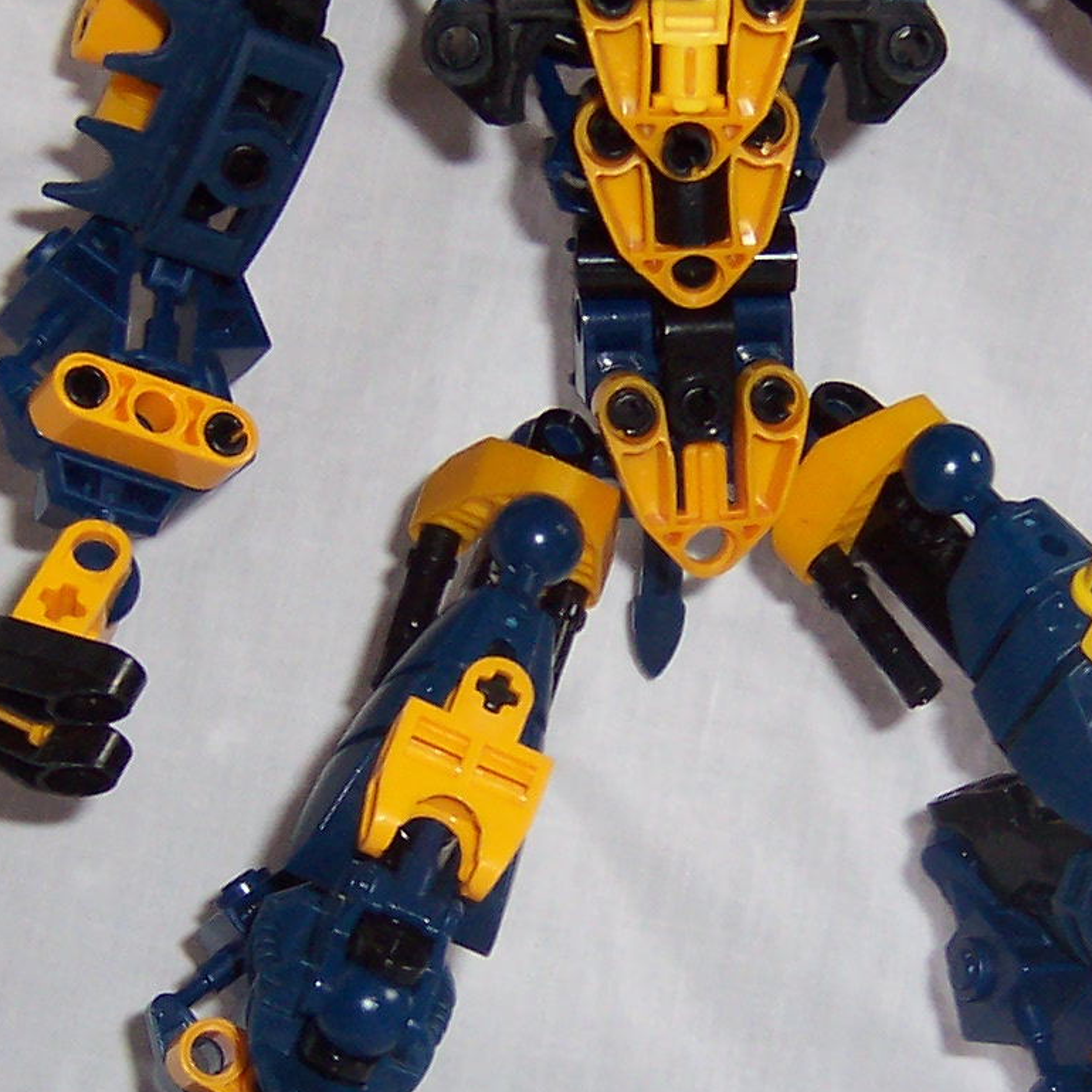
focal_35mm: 84
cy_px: 611
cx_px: 684
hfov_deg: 20.6
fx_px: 2998
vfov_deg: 20.6
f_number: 2.8
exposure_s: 1/60
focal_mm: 5.6
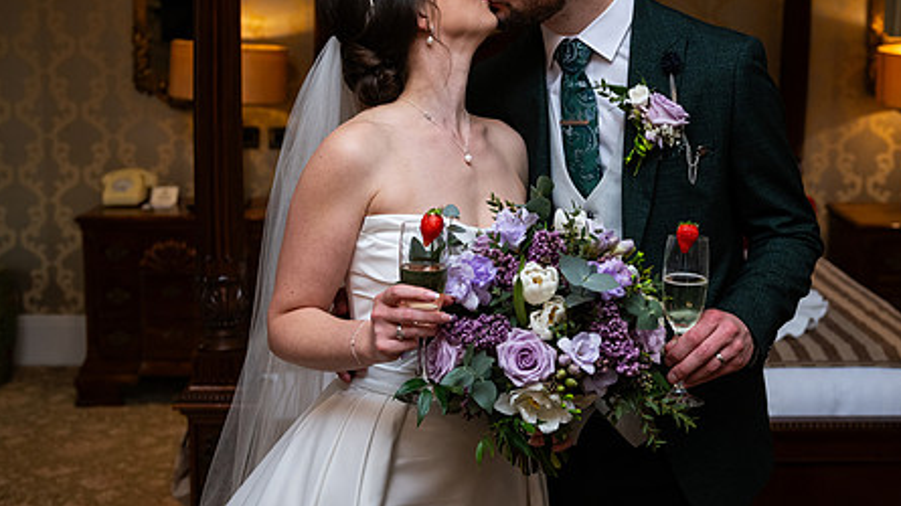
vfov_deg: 23.8
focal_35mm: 50
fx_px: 1194
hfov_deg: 41.3
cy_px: 159
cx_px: 498
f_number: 3.5
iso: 640
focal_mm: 36
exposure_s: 1/160
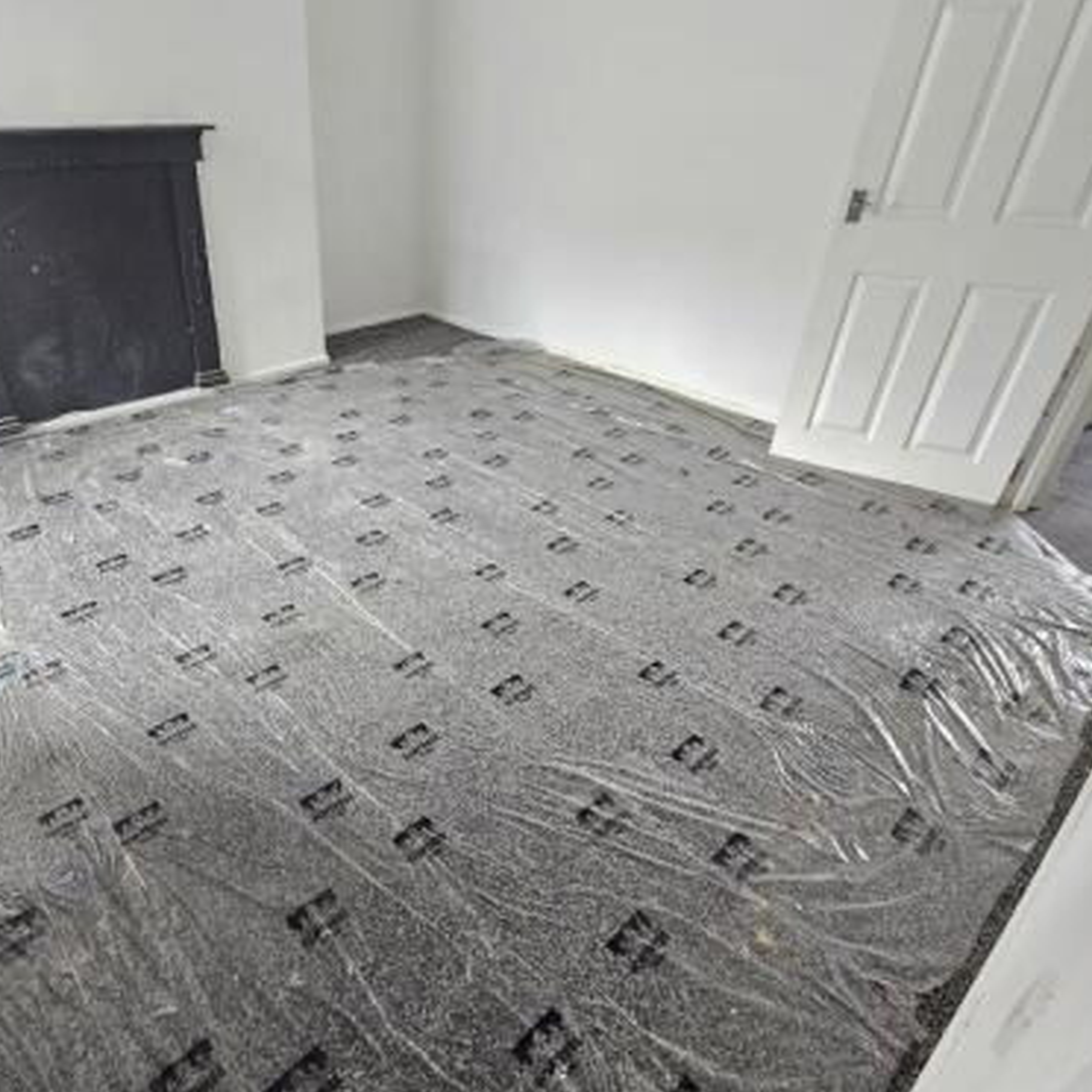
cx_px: 389
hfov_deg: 78.8
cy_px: 495
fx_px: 642
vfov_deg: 80.5
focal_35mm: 18
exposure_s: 1/50
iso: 250
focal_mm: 2.2
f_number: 2.2
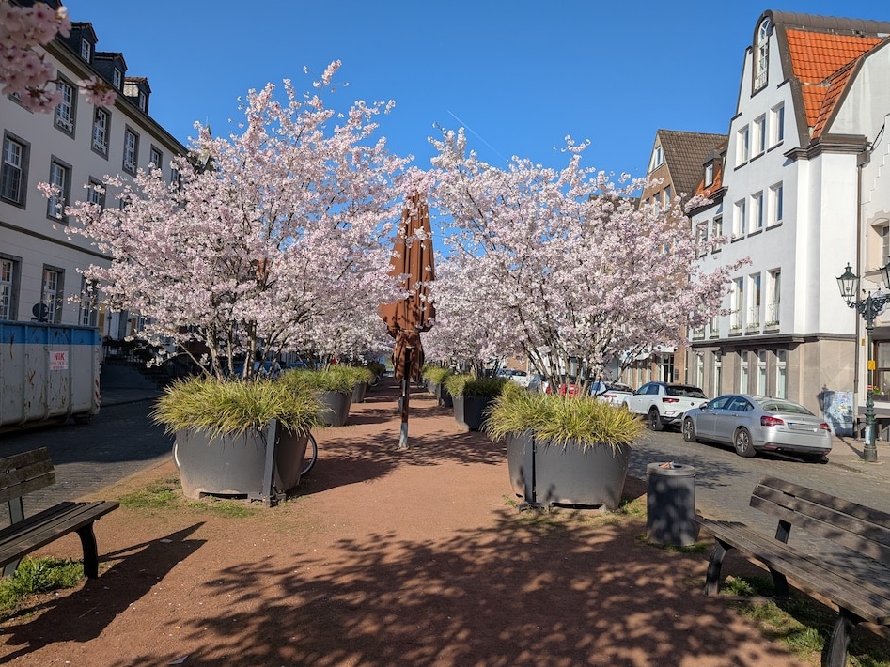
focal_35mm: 26
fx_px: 668
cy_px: 323
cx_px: 453
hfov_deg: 67.3
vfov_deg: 53.0
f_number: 1.68
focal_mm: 6.9
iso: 19
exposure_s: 1/2037
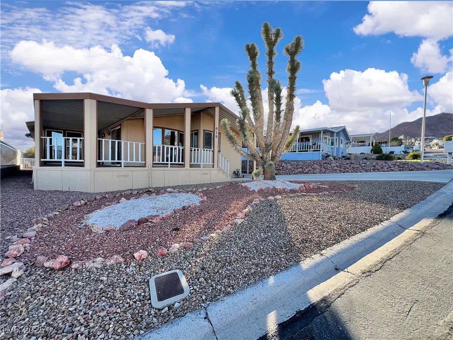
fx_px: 170
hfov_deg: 106.2
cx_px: 226
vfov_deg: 89.9
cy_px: 170
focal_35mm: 13
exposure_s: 1/273
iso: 32
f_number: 1.8
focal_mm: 1.57
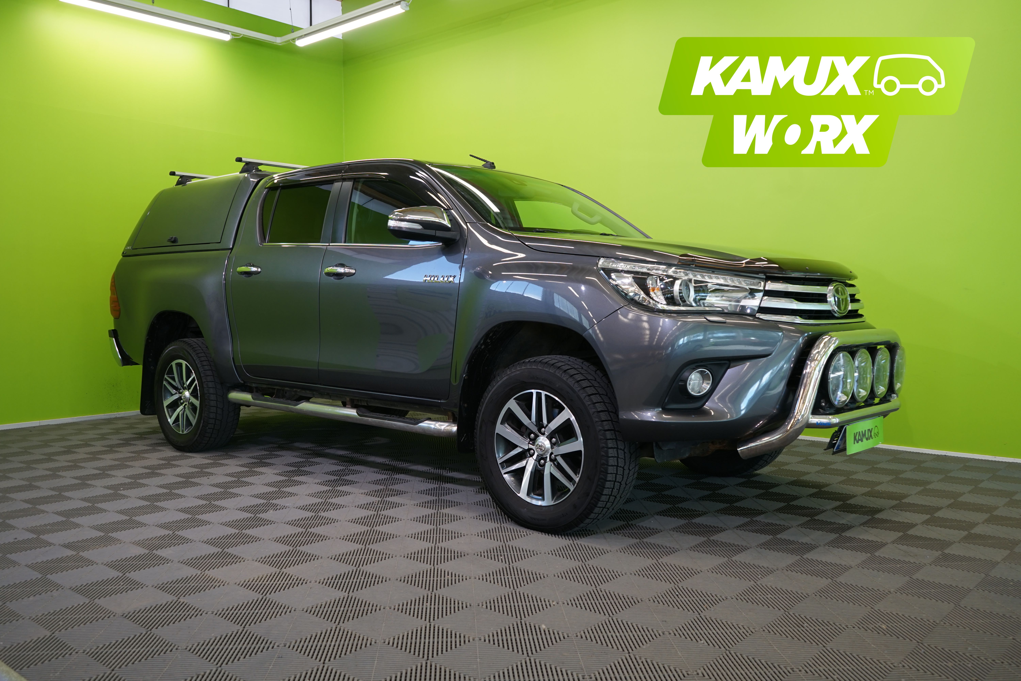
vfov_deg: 43.6
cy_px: 340
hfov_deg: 61.9
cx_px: 510
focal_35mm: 30
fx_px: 851
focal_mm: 30
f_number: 5.6
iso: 400
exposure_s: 1/40
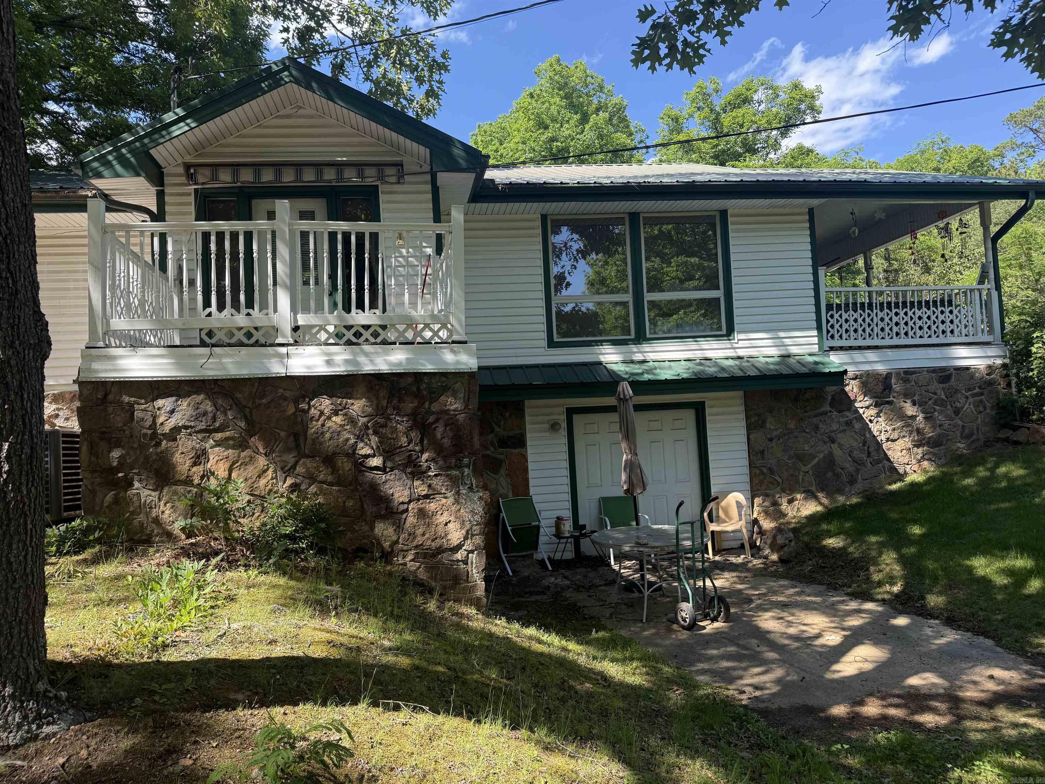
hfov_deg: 71.6
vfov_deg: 56.8
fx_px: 725
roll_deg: +3.9
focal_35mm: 24
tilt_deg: +2.2
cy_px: 392
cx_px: 522
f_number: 1.78
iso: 100
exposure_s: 1/1122
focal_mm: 6.76
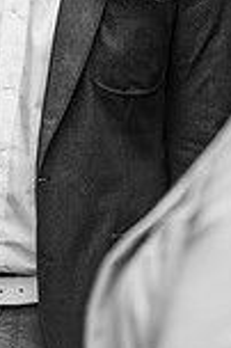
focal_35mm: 252
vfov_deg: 8.1
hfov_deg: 5.4
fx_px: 2431
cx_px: 3
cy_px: -41
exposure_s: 1/1250
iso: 100
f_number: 2
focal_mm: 85
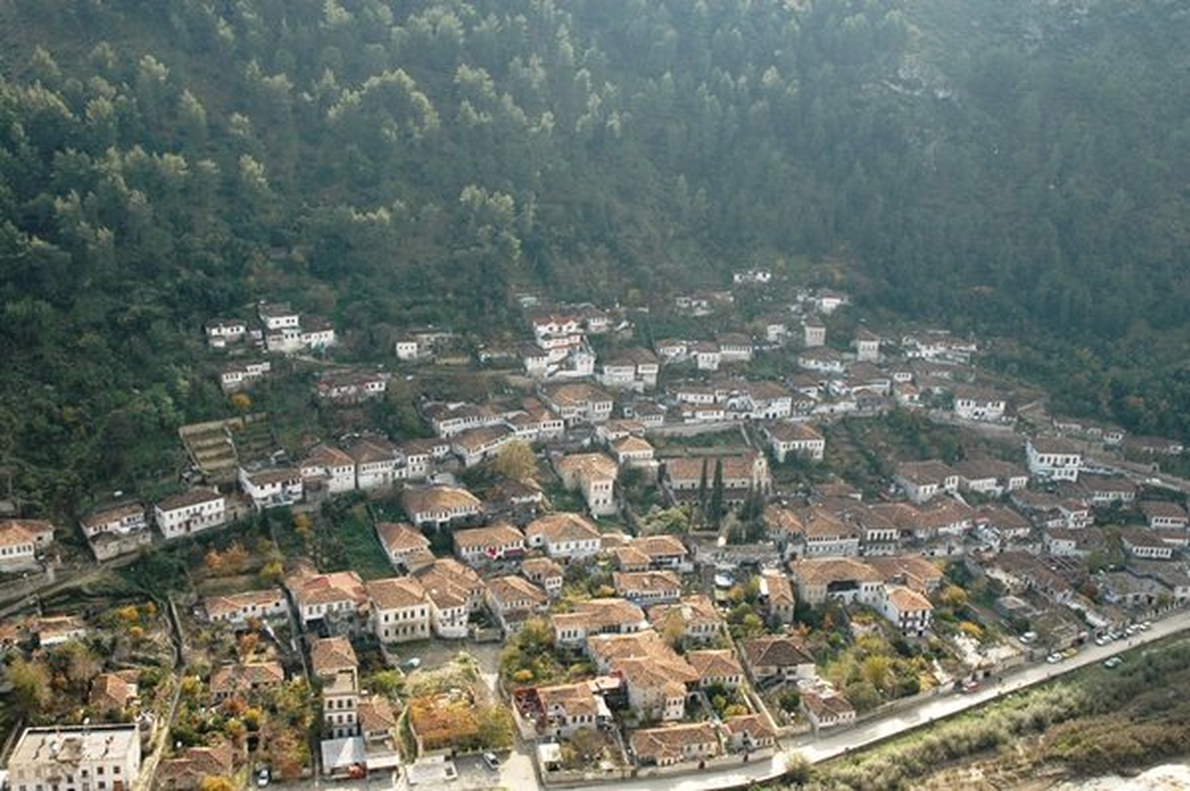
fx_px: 1239
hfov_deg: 51.3
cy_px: 396
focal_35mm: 38
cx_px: 595
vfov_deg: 35.4
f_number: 6.3
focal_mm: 25
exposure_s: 1/160
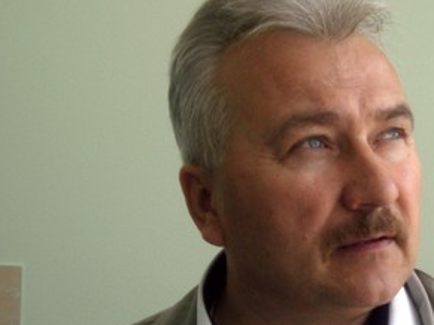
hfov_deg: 21.7
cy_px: 247
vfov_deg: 16.5
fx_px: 1115
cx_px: 364
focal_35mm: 89
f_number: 3.1
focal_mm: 6.51
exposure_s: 1/125
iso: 100
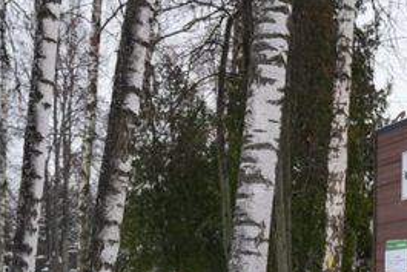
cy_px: 353
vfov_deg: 16.4
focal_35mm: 79
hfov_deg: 25.7
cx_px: 213
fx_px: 894
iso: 800
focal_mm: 30
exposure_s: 1/500
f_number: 4.5
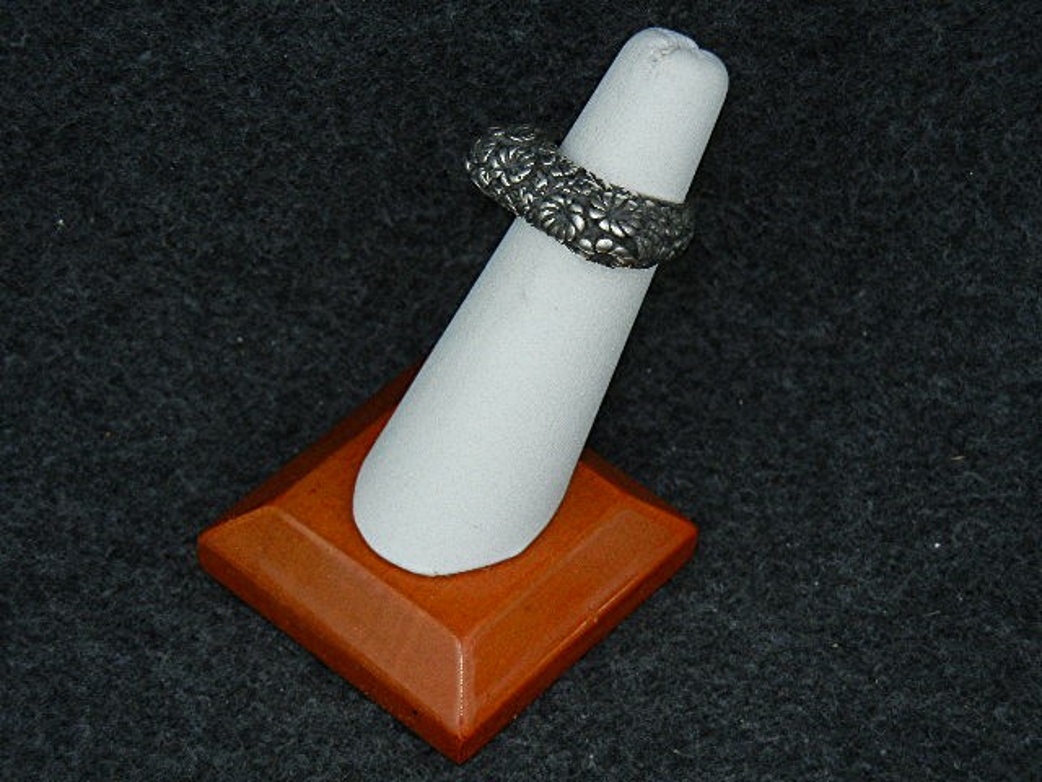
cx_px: 521
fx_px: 3070
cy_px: 391
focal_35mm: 102
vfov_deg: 14.5
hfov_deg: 19.3
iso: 463
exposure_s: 1/30
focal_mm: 18.3
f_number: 4.5
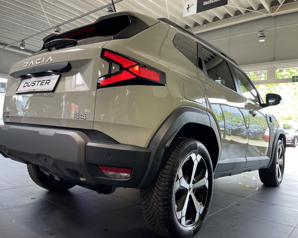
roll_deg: -2.7
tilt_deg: +1.3
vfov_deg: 53.2
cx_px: 136
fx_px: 238
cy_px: 118
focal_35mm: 27
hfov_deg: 64.0
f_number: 1.6
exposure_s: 1/100
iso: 80
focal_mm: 5.1
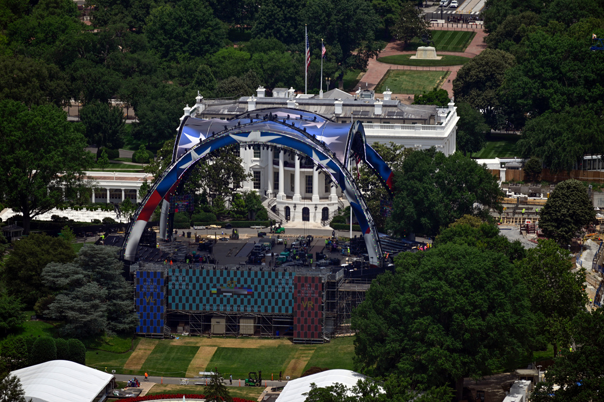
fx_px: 4696
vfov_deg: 4.9
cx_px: 302
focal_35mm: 280
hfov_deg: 7.4
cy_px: 201
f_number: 4
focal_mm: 280
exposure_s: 1/1600
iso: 100
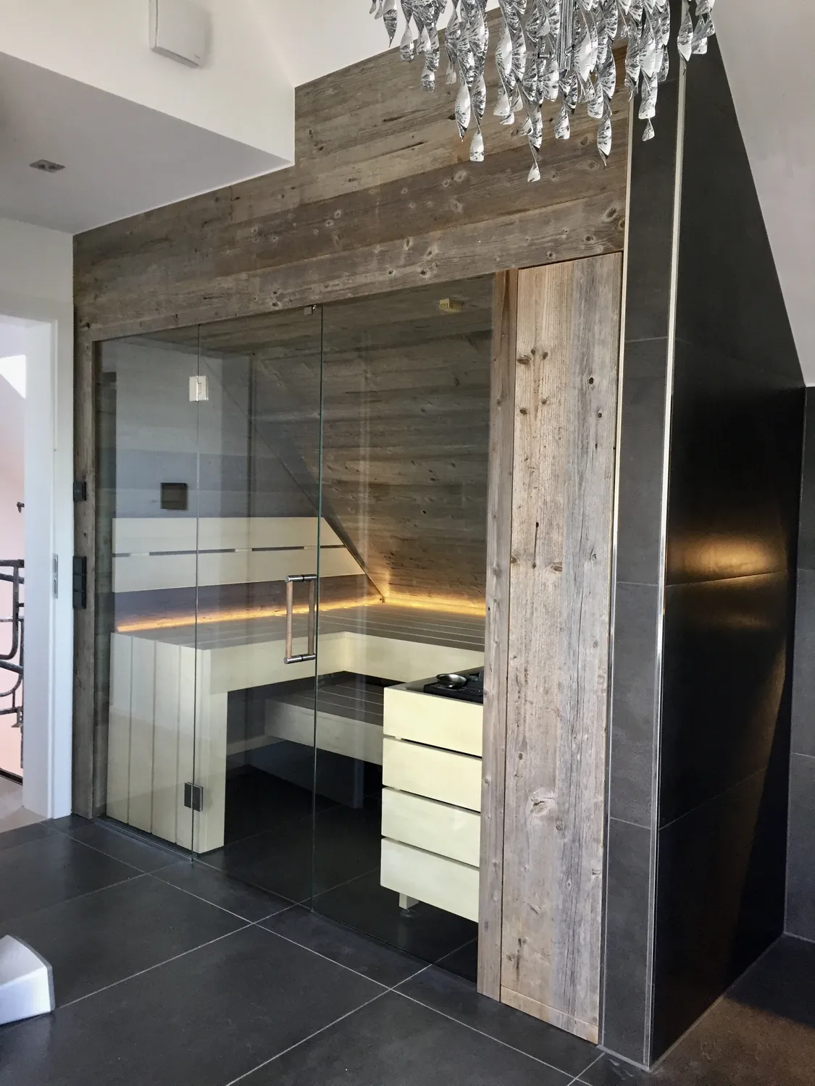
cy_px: 543
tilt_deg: -2.3
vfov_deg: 61.7
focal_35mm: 29
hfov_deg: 48.2
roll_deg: +0.3
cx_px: 408
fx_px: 910
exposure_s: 1/33
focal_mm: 4.15
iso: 64
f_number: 2.2
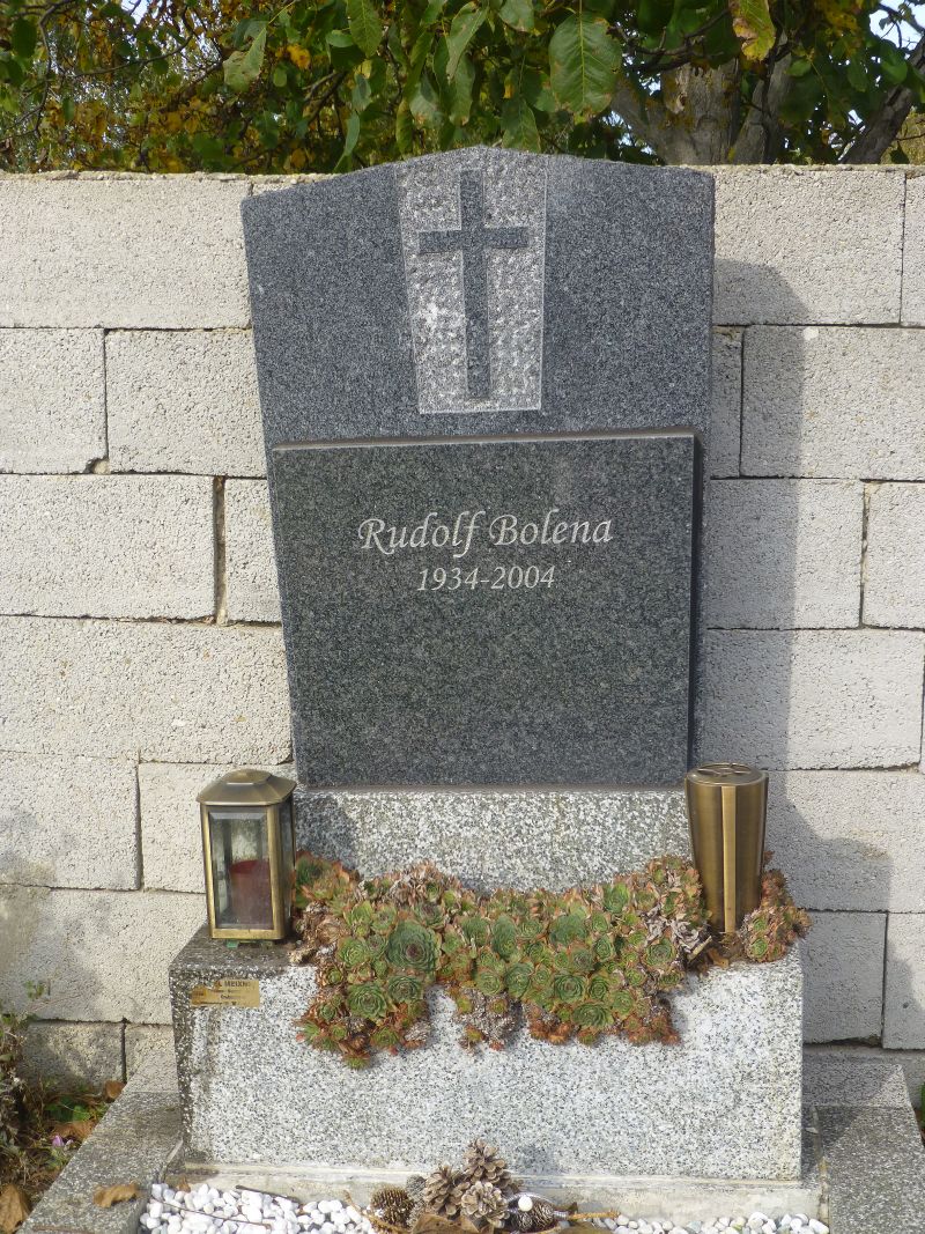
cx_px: 462
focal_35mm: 47
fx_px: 1675
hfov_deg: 30.9
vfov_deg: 40.4
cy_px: 617
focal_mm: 8.5
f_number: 4.2
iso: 100
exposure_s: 1/320
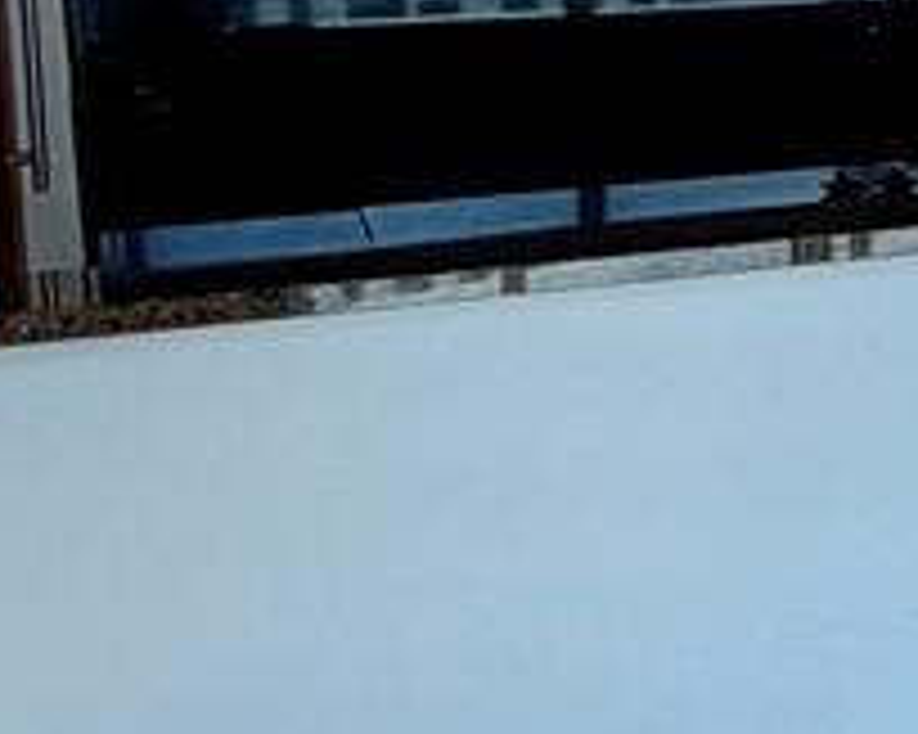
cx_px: 2835
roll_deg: +1.1
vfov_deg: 14.1
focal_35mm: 107
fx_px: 2906
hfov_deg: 10.9
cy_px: -45
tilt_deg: -3.9
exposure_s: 1/120
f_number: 2.2
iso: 25
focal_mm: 2.22
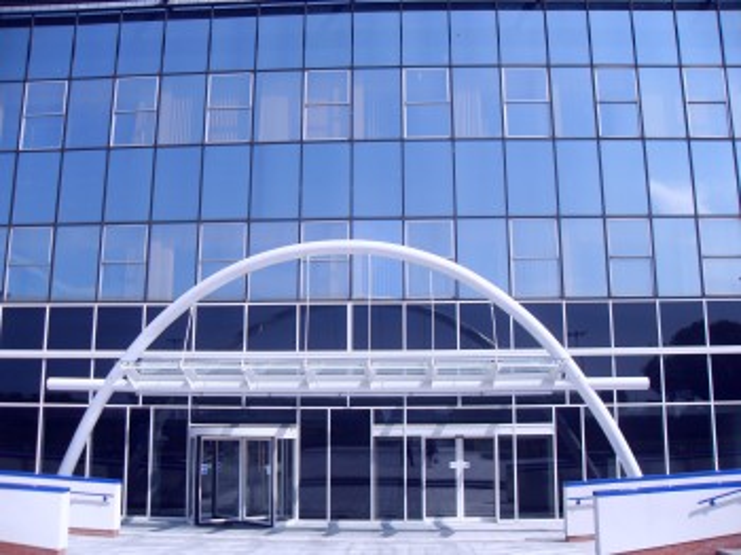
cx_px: 370
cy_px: 278
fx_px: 727
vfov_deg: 41.7
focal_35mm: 34
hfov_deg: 54.0
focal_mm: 6.3
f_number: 7
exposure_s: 1/250
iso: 80
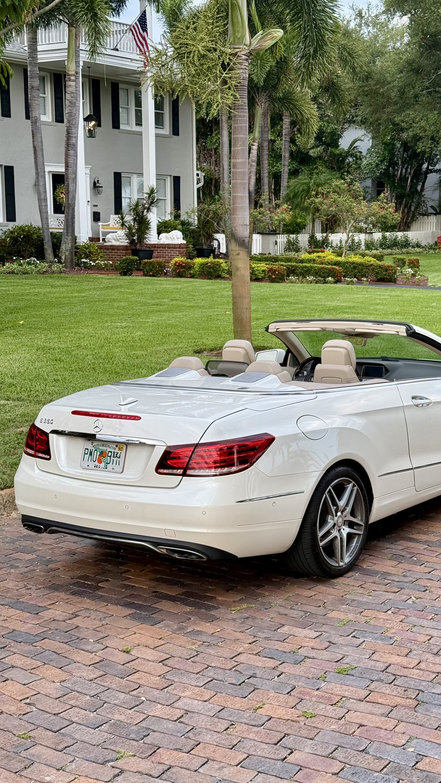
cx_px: 279
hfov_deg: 22.6
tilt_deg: -8.6
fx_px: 1102
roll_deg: -0.4
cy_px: 390
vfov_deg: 39.2
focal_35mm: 53
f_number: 1.78
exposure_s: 1/794
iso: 64
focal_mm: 6.76
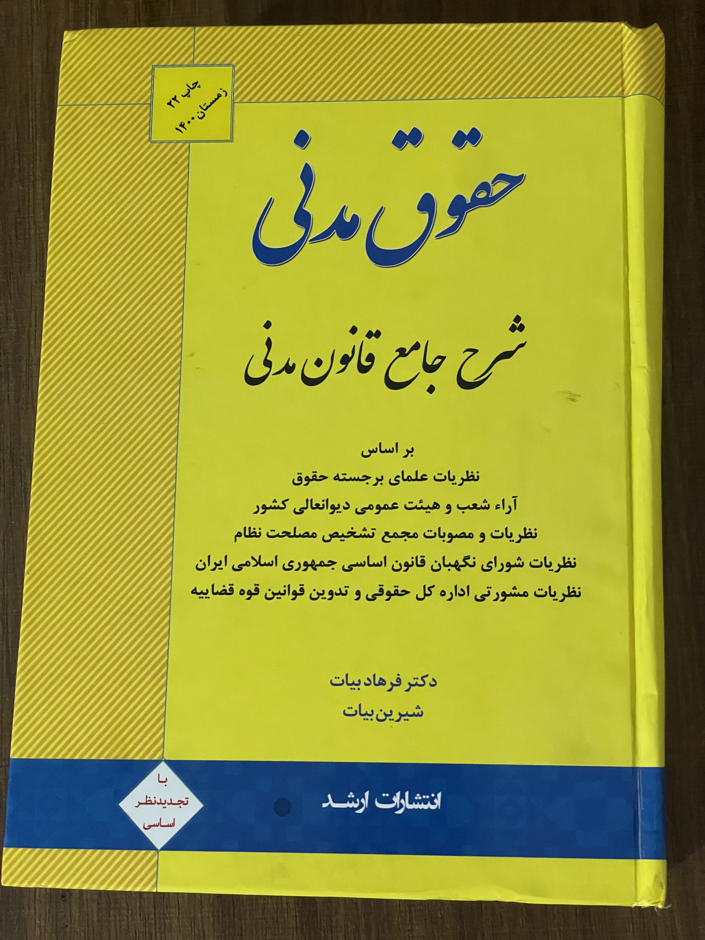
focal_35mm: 52
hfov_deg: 28.0
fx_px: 1412
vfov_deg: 36.8
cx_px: 352
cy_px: 470
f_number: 2
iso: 800
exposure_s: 1/60
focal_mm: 6
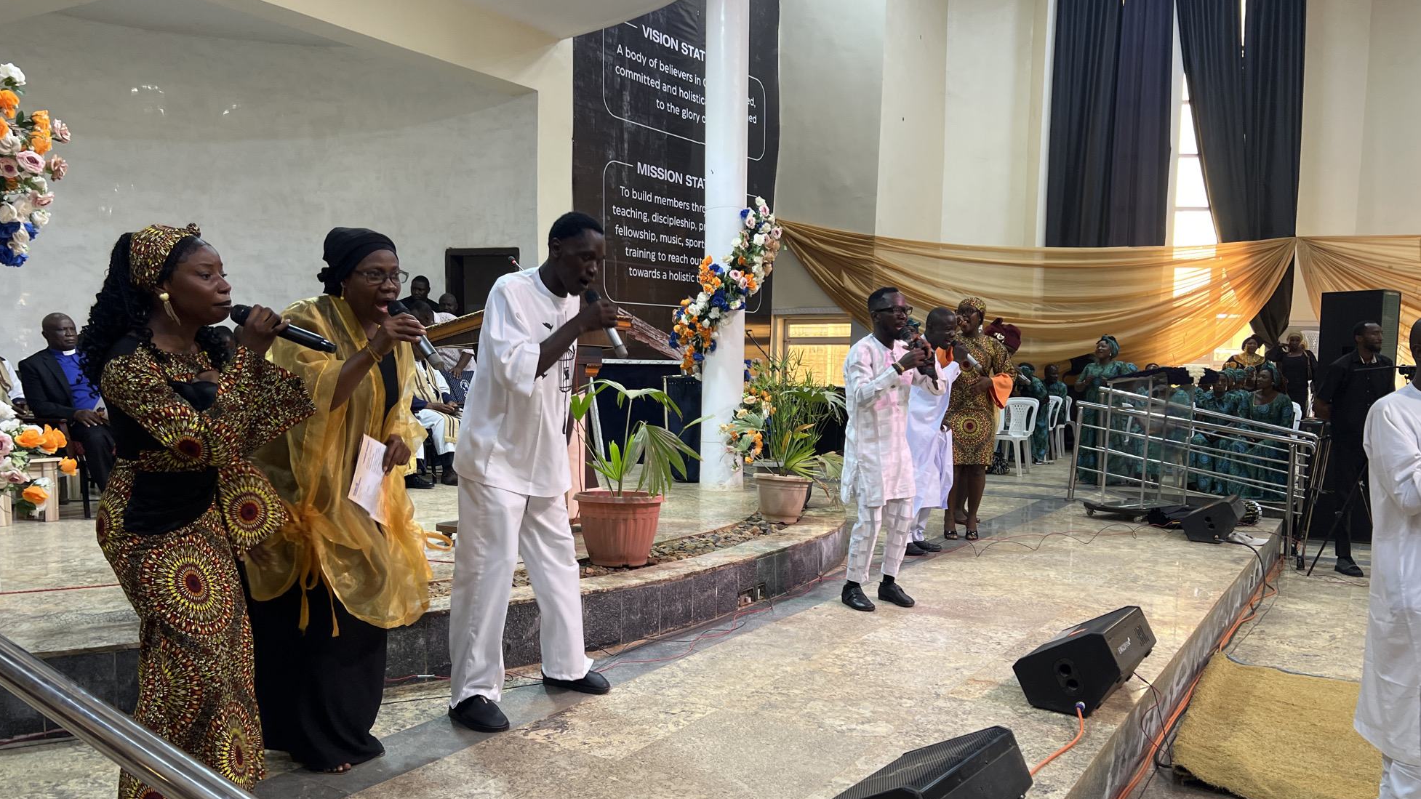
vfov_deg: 40.1
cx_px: 724
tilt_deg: -4.7
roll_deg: -1.2
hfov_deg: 66.1
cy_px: 464
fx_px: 1093
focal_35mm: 29
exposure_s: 1/45
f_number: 1.5
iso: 80
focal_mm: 5.7
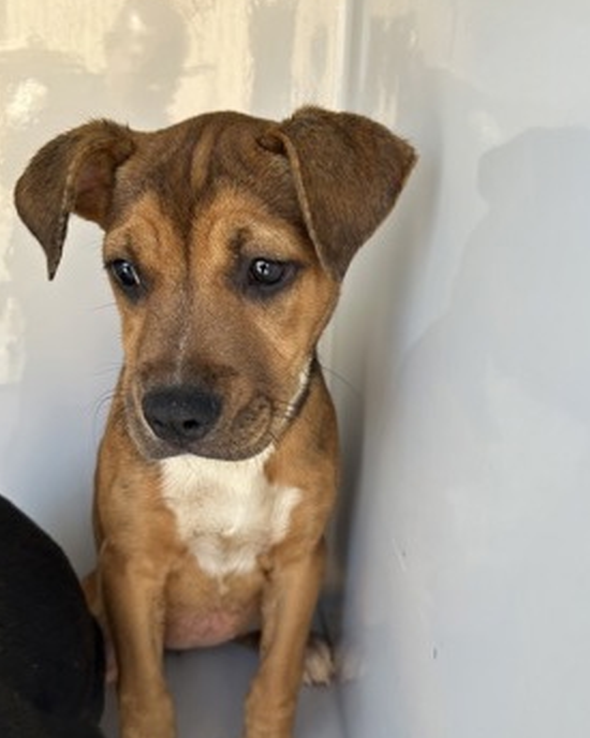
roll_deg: -4.2
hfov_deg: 47.1
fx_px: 677
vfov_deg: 57.0
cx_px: 312
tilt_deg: -21.7
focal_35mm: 31
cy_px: 423
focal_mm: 5.7
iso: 40
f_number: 1.5
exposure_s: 1/282
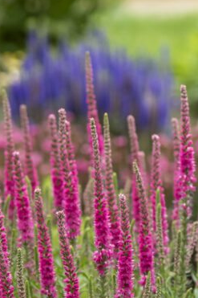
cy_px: 358
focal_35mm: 297
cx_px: -20
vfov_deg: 6.9
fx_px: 2452
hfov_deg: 4.6
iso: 800
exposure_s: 1/2000
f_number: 5.6
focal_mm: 105
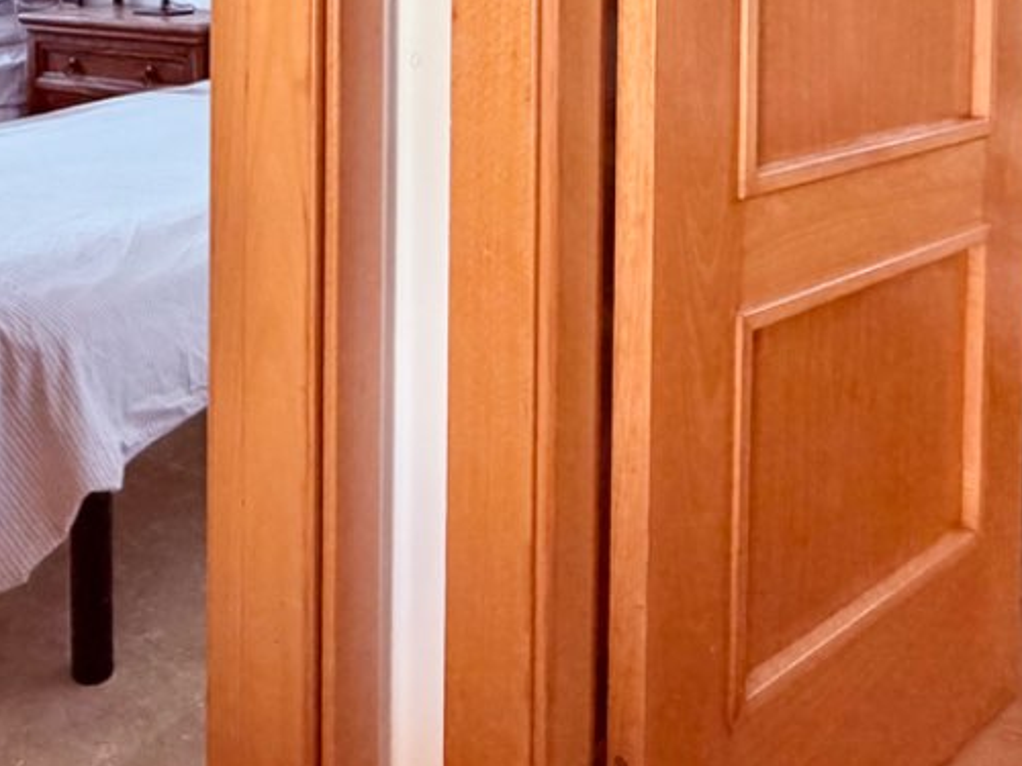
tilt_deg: -1.7
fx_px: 1240
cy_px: -70
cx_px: 317
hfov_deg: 44.0
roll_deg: -0.4
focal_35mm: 42
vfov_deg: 30.8
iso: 320
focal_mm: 2.22
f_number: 2.2
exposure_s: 1/121
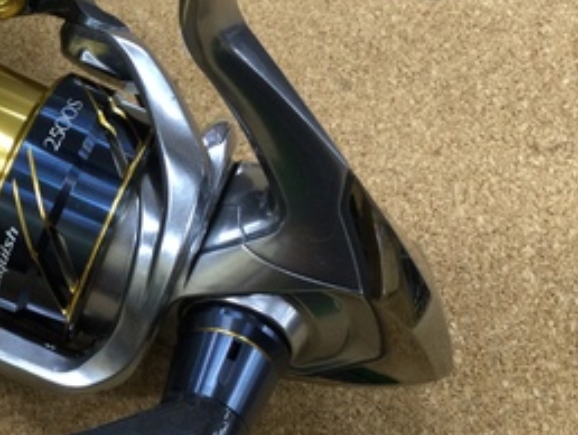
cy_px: 168
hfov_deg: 25.9
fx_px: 1203
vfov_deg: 20.4
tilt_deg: -62.6
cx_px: 31
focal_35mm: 72
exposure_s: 1/30
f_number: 2.4
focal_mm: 3.3
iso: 50
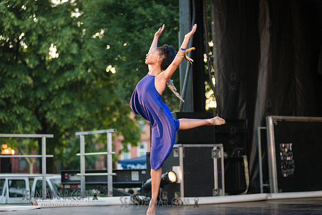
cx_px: 161
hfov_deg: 22.1
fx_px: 823
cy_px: 108
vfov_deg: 14.9
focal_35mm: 92
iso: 2500
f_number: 2.8
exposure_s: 1/640
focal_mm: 92
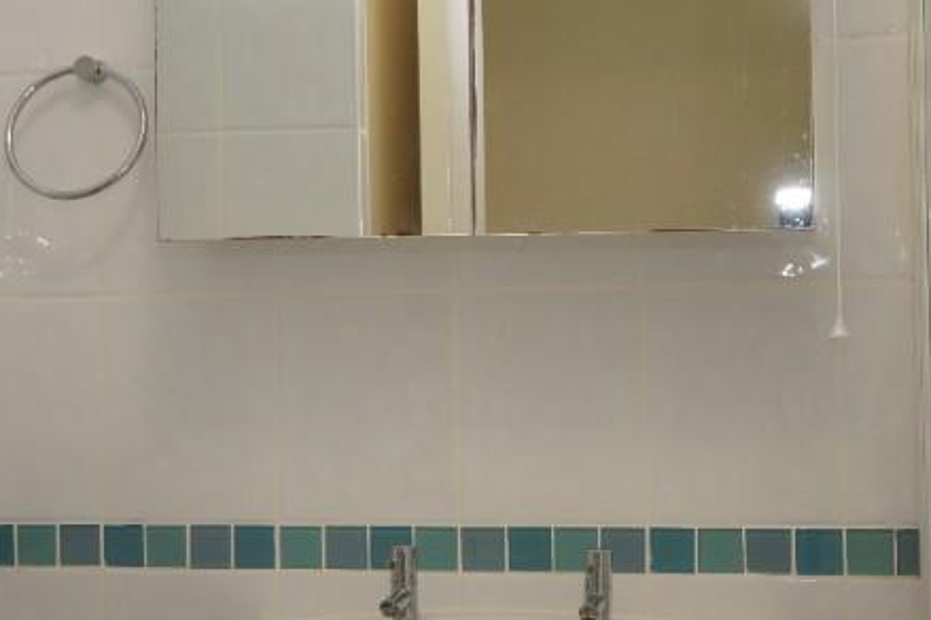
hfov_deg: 28.9
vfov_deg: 19.4
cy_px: 280
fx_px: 1809
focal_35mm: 70
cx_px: 443
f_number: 5.6
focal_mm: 20
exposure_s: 1/60
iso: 250
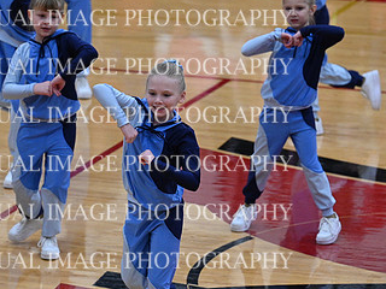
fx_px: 3892
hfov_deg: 5.7
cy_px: 139
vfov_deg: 4.3
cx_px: 118
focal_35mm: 349
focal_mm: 200
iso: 4000
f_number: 4
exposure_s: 1/400
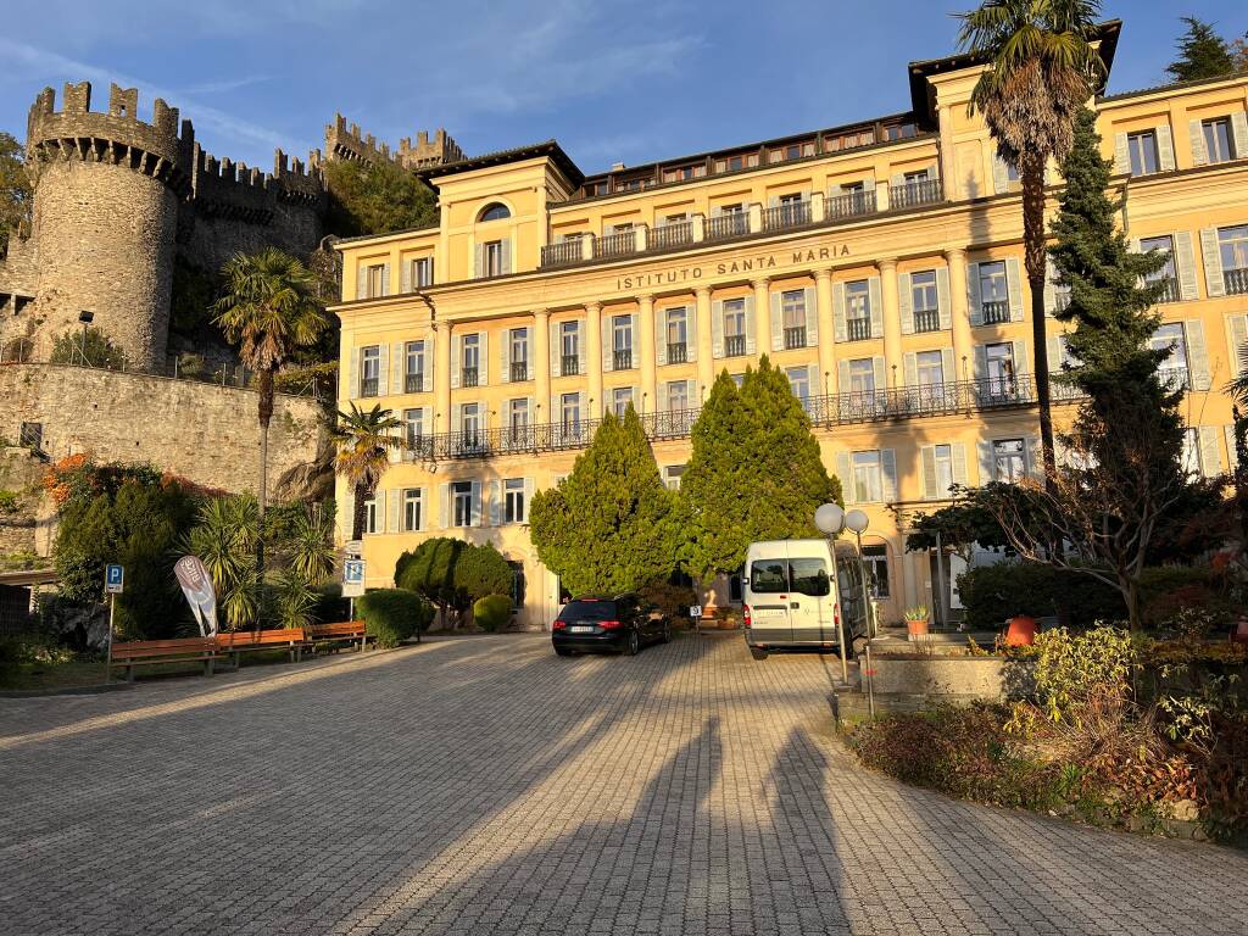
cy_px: 468
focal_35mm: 26
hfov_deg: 67.3
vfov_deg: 53.1
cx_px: 624
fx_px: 937
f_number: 1.5
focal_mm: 5.7
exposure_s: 1/1934
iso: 50
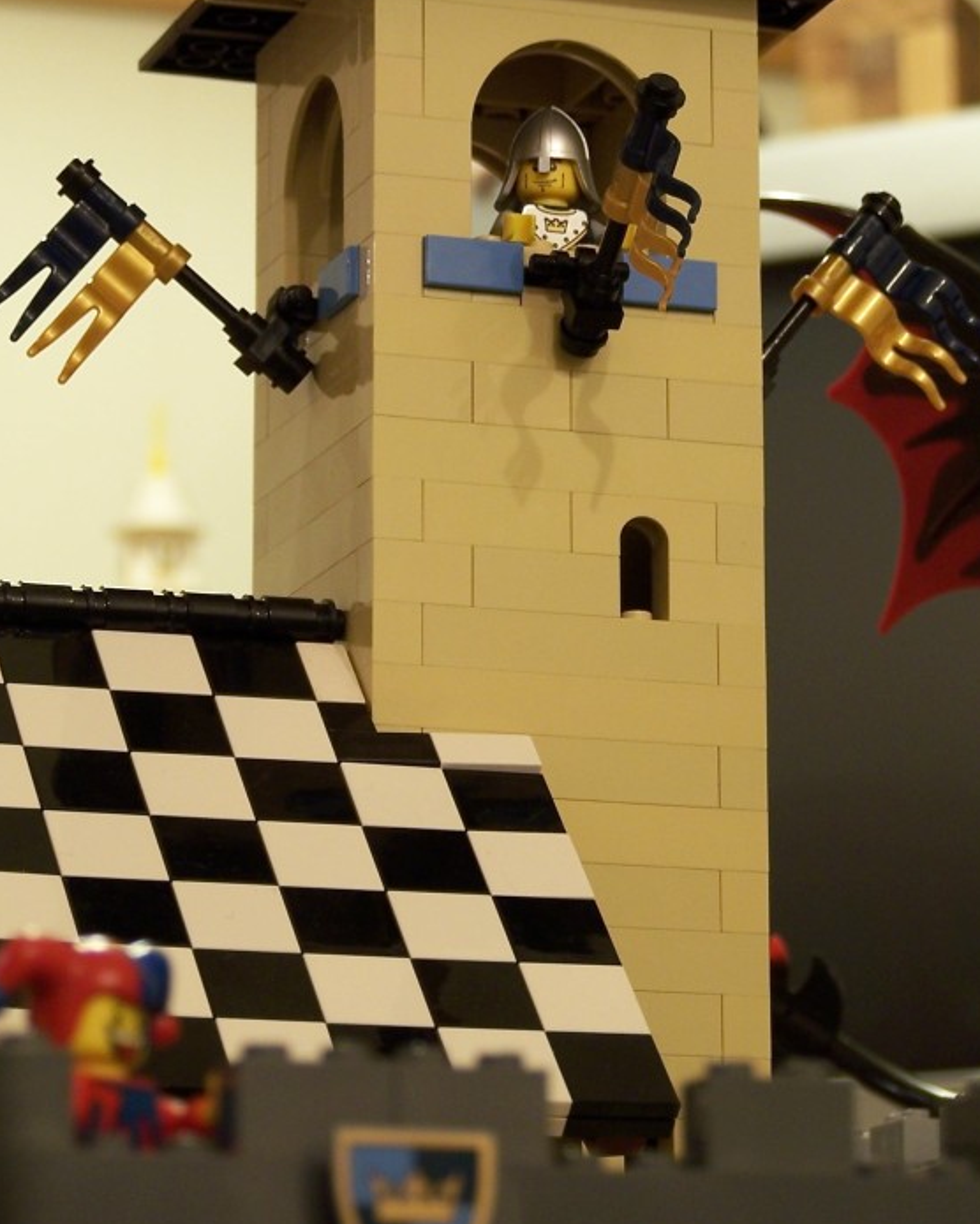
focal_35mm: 151
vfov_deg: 12.8
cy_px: 544
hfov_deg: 10.2
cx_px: 469
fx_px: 5475
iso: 80
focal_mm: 17.5
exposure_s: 1/2
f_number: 3.2
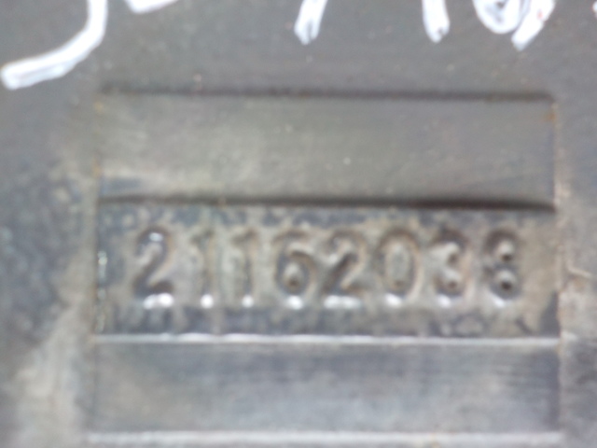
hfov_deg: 60.0
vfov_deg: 46.8
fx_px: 517
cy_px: 224
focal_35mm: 30
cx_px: 298
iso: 220
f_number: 3.3
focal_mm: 4.1
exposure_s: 1/30
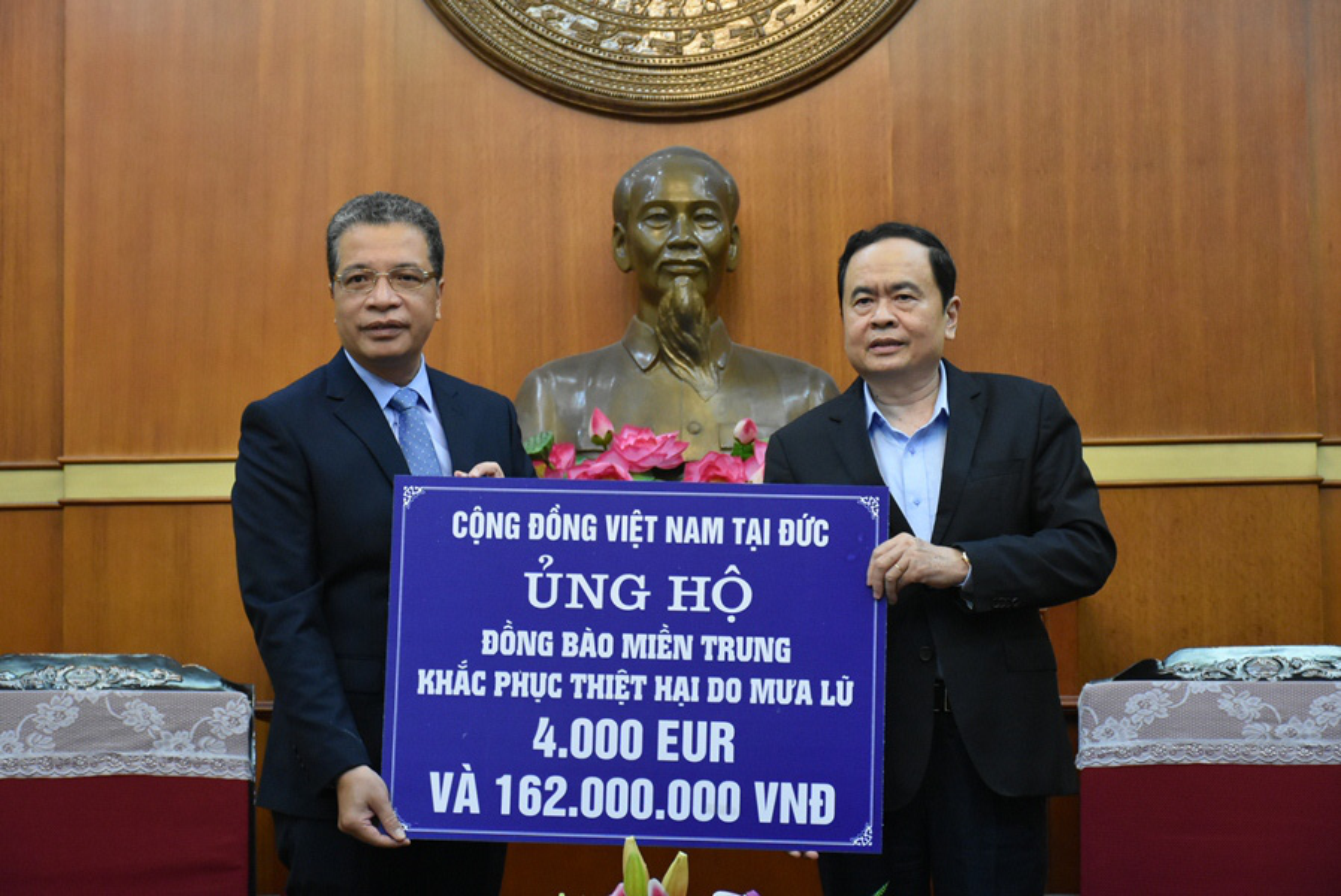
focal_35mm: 90
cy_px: 448
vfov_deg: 15.2
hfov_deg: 22.6
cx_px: 670
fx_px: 3355
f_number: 5
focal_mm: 60
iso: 3200
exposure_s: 1/60
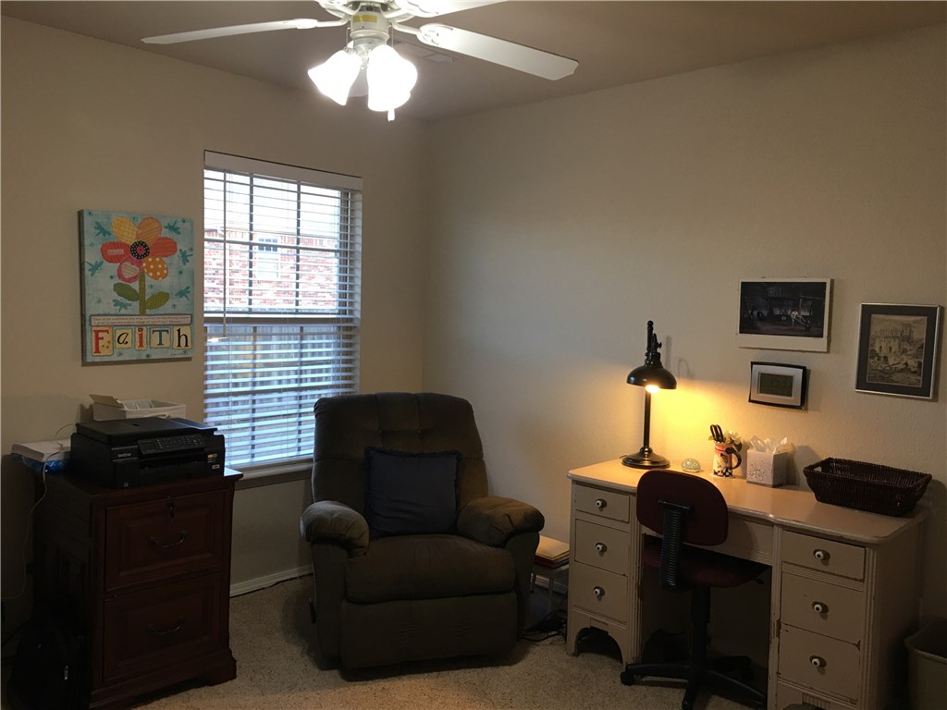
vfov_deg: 48.2
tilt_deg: -2.6
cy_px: 355
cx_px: 474
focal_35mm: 29
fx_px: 793
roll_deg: -1.8
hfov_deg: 61.7
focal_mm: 4.15
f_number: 2.2
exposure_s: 1/15
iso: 25
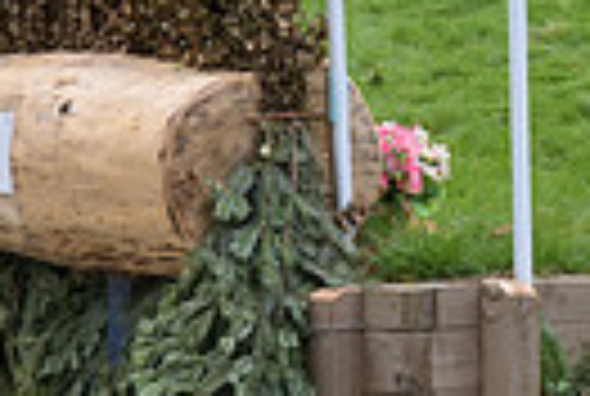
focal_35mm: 486
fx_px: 7983
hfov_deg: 4.2
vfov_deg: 2.8
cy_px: 34
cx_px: -599
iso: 1100
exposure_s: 1/1250
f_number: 5.6
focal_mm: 110
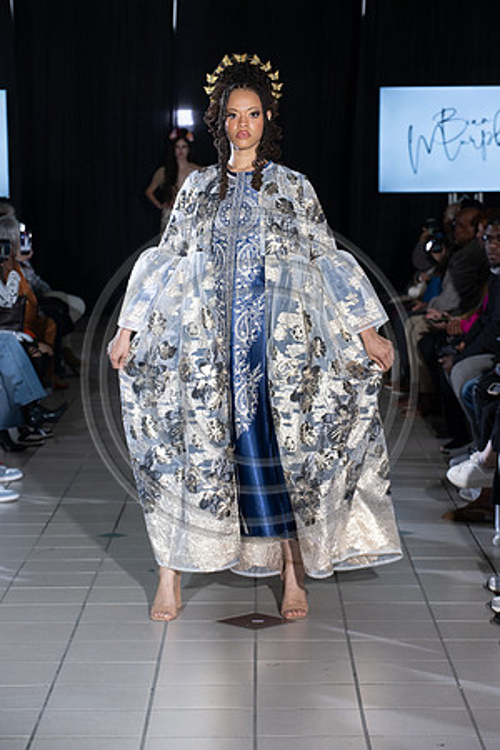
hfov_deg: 13.0
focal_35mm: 105
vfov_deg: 19.5
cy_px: 375
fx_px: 2187
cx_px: 250
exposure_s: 1/160
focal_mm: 105
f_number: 6.3
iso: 1000
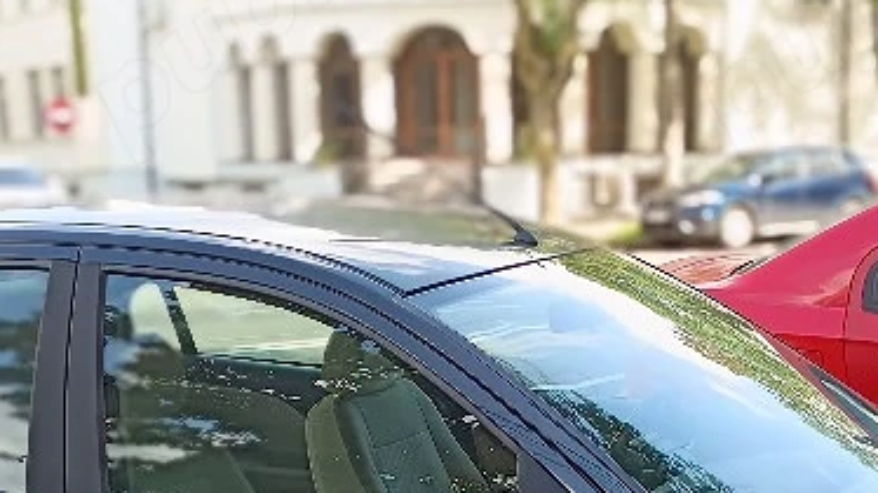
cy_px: 575
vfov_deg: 16.6
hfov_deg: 30.1
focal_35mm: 70
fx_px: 1629
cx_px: 502
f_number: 1.7
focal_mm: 5.31
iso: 94
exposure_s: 1/101
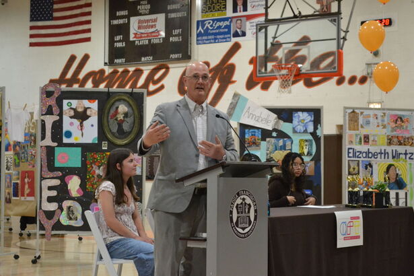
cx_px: 207
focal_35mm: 82
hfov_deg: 24.6
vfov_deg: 16.6
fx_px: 949
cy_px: 138
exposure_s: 1/160
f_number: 5.6
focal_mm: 55
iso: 3200
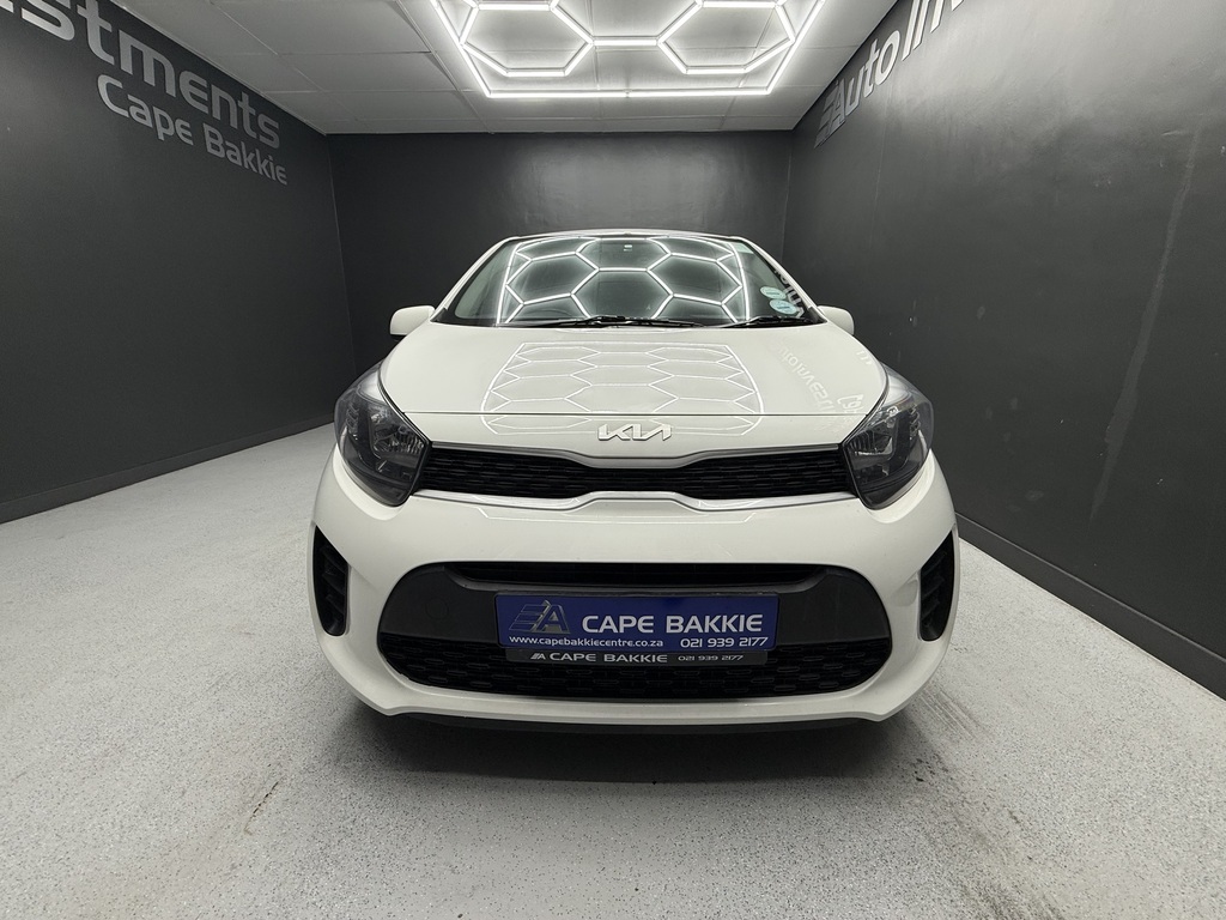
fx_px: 496
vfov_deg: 85.7
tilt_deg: -14.3
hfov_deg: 102.1
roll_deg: -0.3
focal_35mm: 14
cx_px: 613
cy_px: 460
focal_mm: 2.22
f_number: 2.2
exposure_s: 1/100
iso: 64
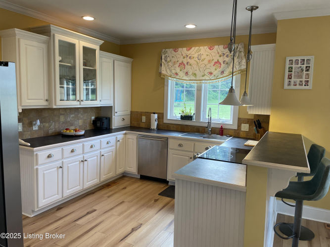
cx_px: 165
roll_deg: -0.8
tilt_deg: -4.9
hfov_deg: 67.3
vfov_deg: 53.0
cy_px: 124
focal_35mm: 26
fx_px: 248
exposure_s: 1/120
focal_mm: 4.2
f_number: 1.6
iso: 100
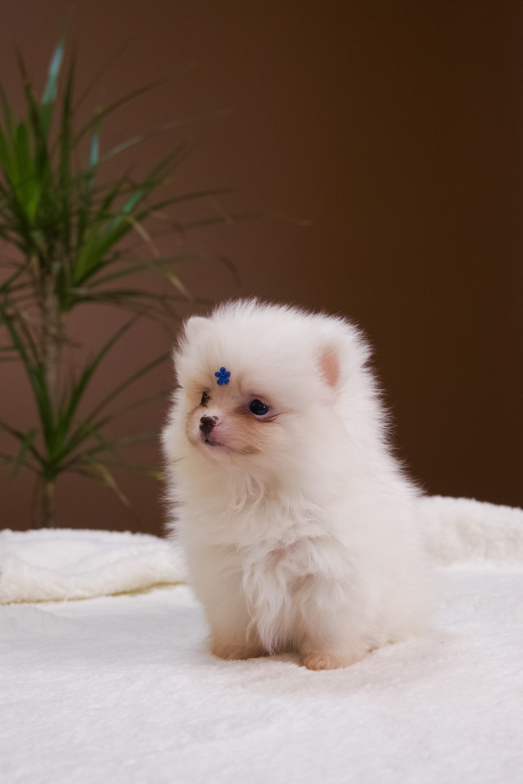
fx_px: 997
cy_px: 392
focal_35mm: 46
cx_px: 262
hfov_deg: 29.4
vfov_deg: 43.0
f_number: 4.8
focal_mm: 30.5
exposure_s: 1/160
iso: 1600
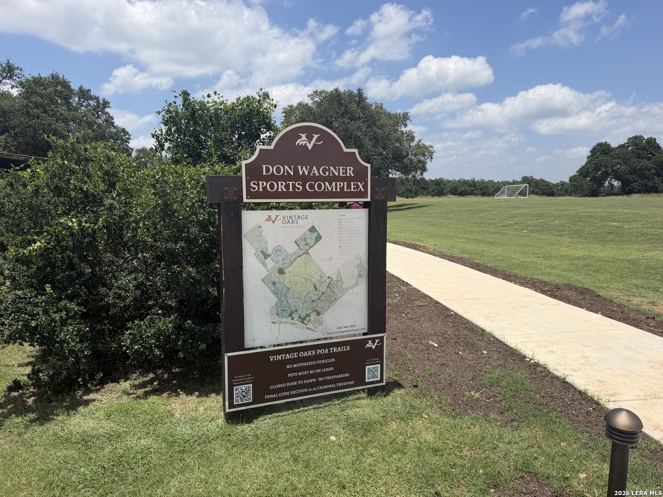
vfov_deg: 56.8
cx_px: 332
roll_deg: +1.3
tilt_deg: -6.6
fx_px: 460
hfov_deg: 71.6
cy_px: 248
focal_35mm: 24
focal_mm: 6.76
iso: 80
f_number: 1.78
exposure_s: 1/6173
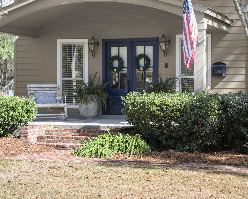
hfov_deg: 21.7
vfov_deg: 17.5
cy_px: 95
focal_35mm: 88
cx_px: 124
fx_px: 646
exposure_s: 1/1000
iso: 125
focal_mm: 62
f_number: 2.8
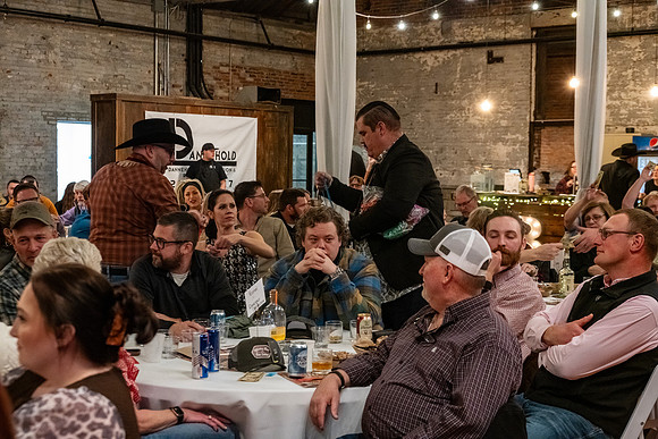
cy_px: 220
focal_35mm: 58
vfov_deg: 23.4
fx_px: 1060
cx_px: 329
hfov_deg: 34.5
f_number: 6.3
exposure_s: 1/40
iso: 6400
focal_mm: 58
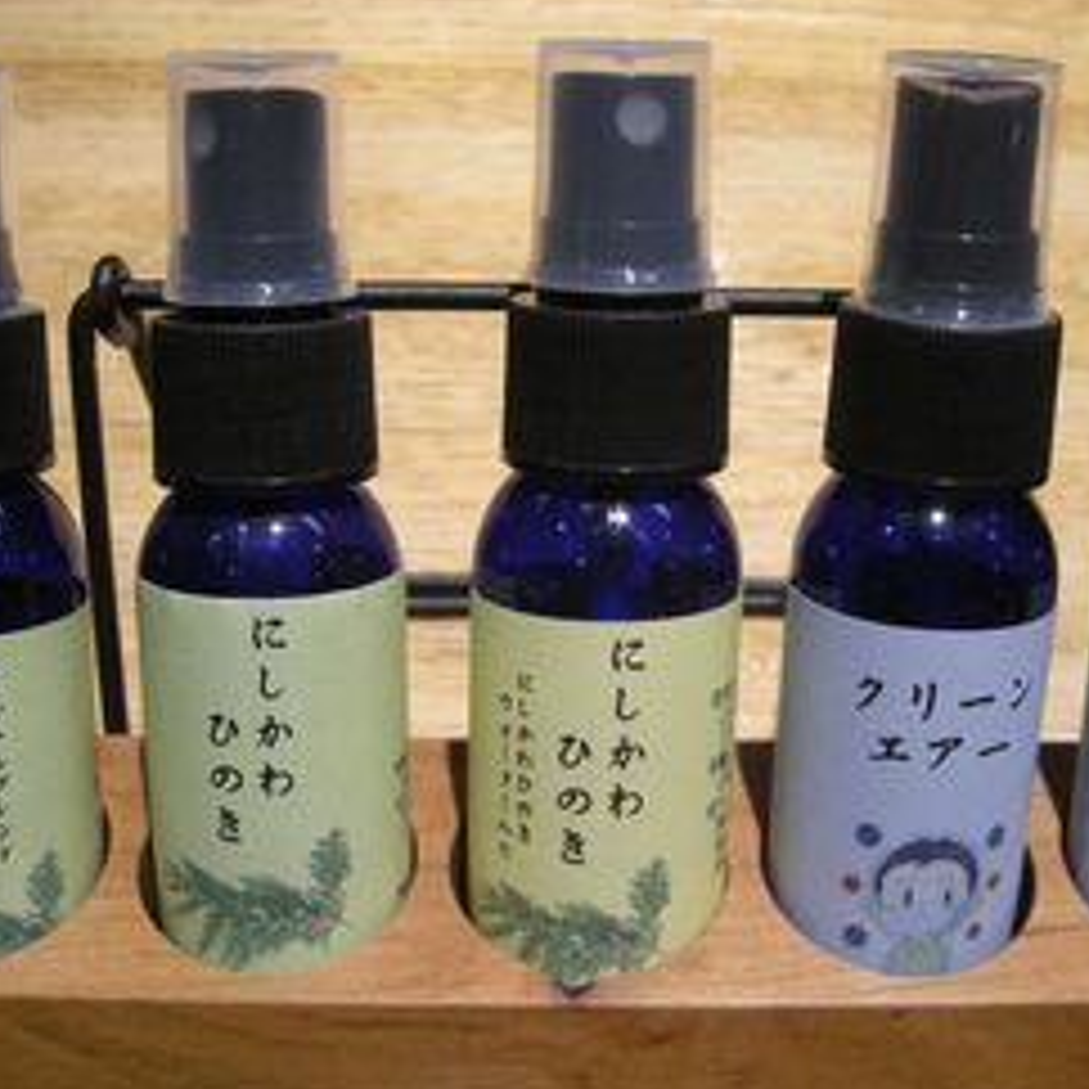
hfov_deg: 33.4
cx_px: 558
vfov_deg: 33.3
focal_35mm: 51
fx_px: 1815
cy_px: 637
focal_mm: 5.7
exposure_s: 1/55.4
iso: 239
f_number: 2.8
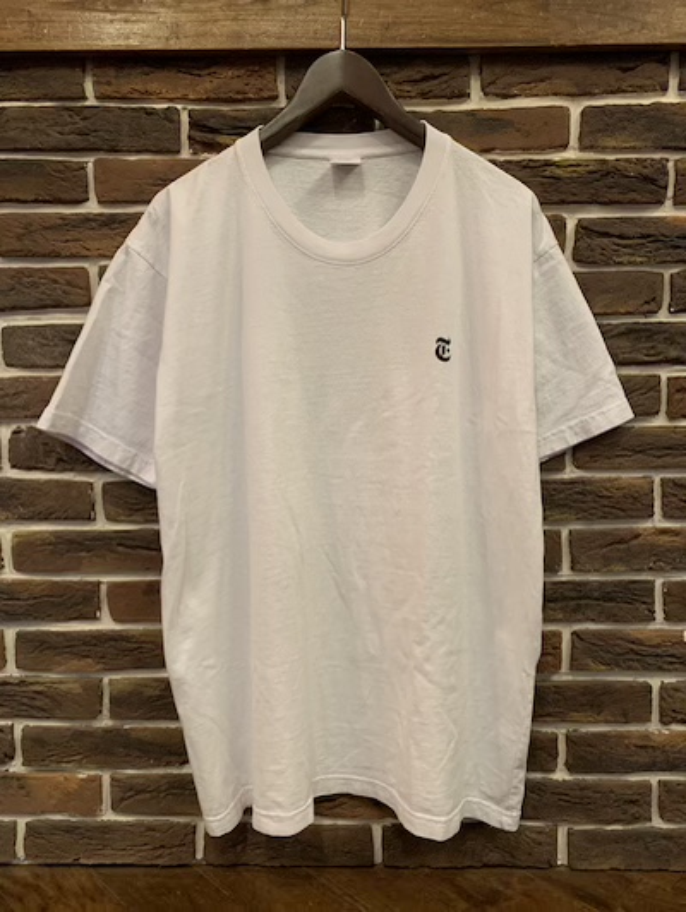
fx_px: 686
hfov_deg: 53.1
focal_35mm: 26
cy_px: 456
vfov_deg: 67.3
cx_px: 343
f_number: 1.8
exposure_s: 1/60
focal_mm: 4.25
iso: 320
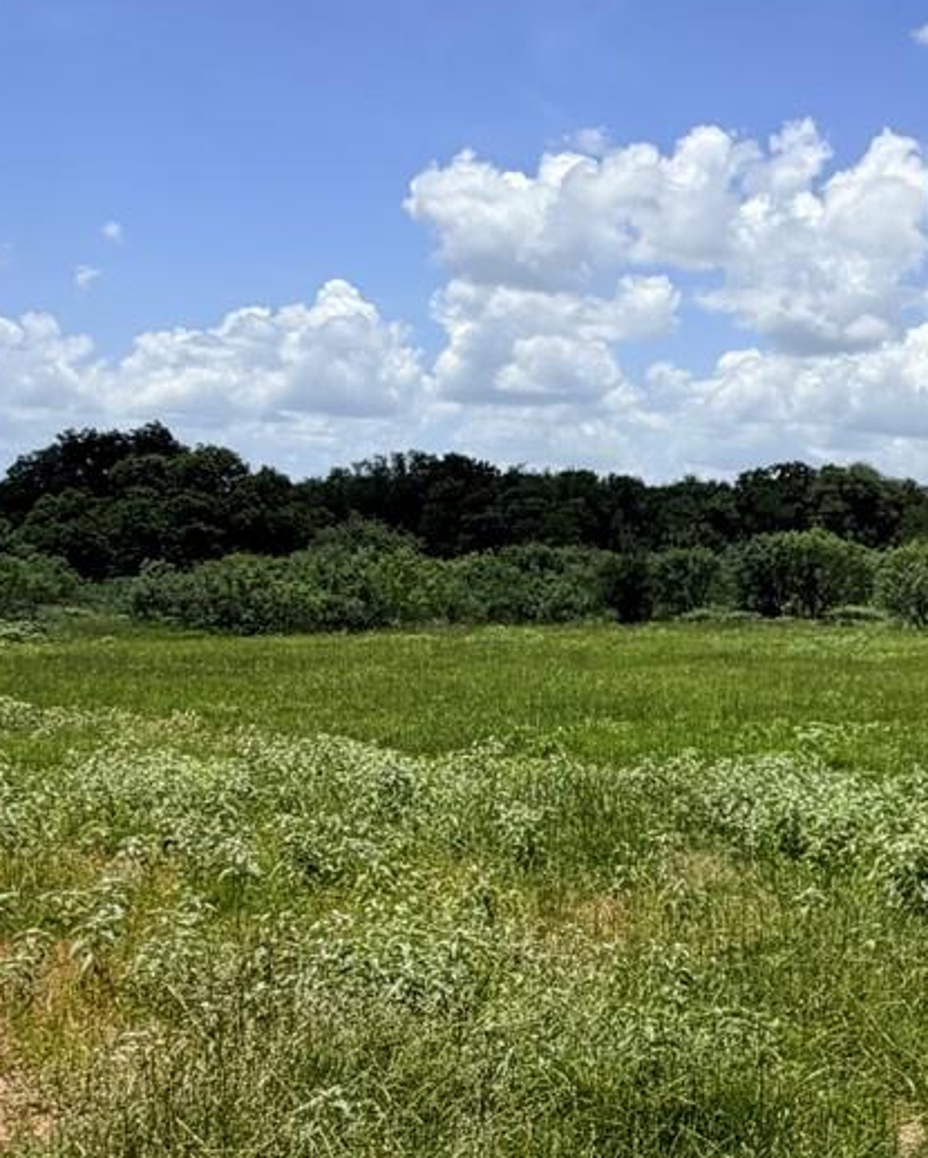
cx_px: 1223
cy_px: 583
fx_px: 1852
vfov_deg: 34.7
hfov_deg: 24.4
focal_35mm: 54
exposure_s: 1/1235
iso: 20
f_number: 2.2
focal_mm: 2.22
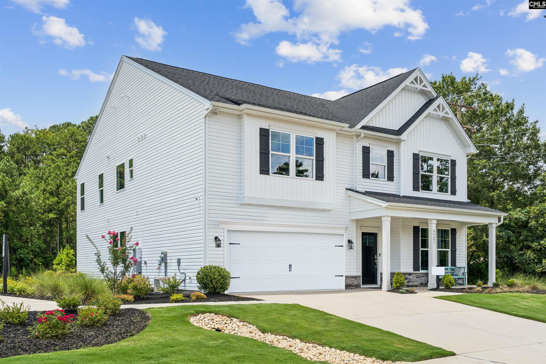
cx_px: 273
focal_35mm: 34
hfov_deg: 55.8
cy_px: 182
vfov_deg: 38.9
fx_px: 516
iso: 100
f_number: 5
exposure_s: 1/800
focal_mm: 34
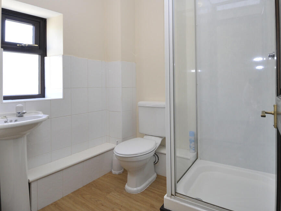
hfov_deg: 90.2
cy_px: 102
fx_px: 138
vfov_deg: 74.7
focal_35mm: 17
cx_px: 163
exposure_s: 1/60
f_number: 4
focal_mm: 10
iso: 400
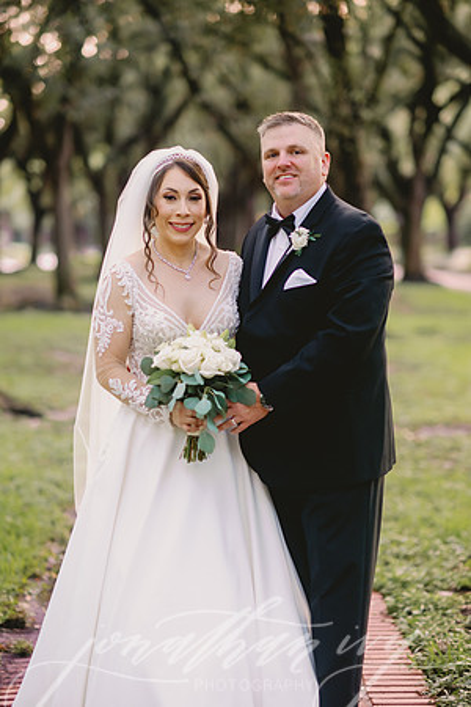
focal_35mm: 85
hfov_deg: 16.1
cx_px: 236
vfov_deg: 23.9
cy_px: 354
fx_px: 1668
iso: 1250
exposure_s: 1/400
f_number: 2
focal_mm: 85
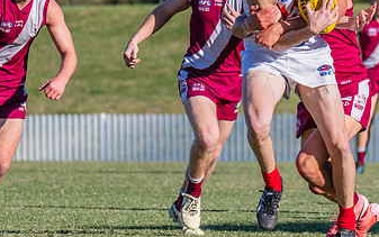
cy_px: 74
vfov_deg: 1.7
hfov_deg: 2.7
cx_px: 383
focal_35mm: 769
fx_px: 7947
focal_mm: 330
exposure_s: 1/1600
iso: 800
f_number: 10
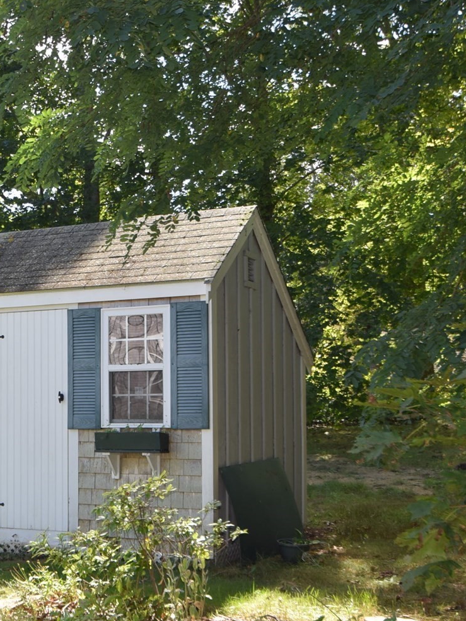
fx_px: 1023
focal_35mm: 57
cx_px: 54
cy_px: 362
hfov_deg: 25.0
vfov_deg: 33.7
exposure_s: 1/160
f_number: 6.3
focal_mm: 19
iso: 100
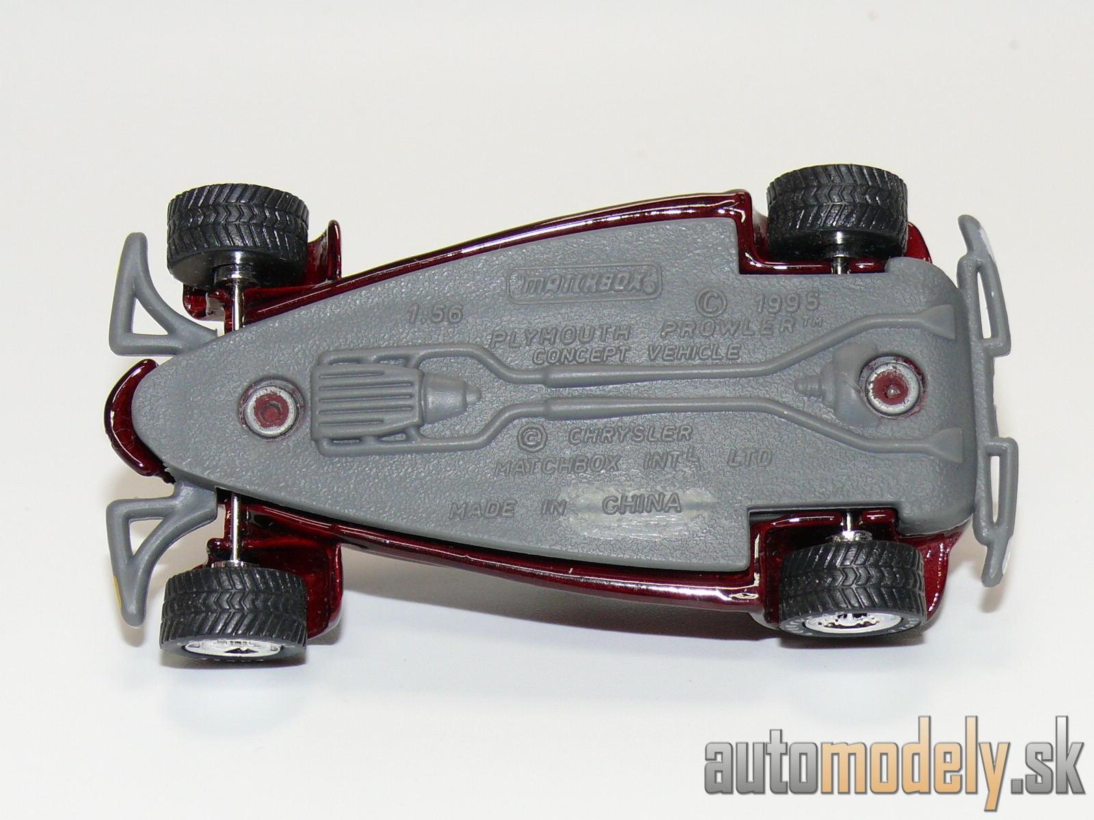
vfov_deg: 14.4
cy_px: 410
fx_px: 3255
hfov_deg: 19.1
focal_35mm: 103
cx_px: 547
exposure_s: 1/30
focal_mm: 13.4
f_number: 4
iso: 100
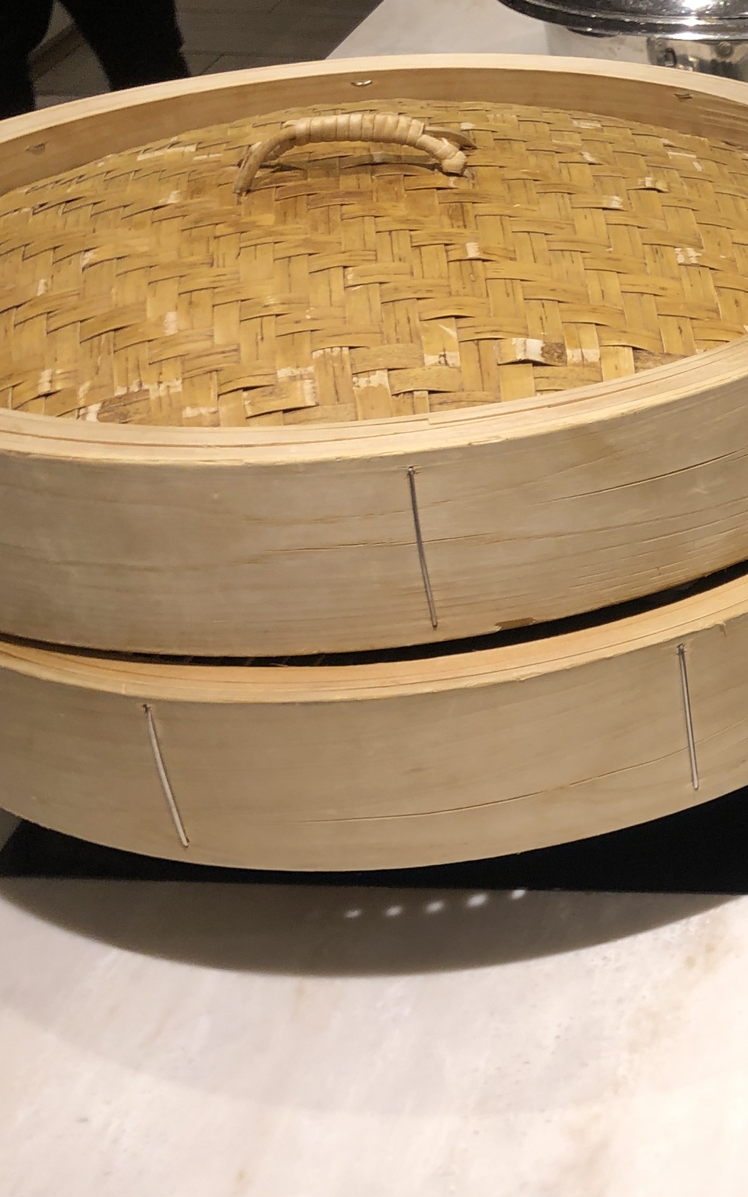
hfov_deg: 17.8
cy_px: 652
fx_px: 2153
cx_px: 1106
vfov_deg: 31.1
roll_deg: -1.1
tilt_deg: -34.1
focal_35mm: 66
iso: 32
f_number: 1.8
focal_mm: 3.99
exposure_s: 1/91
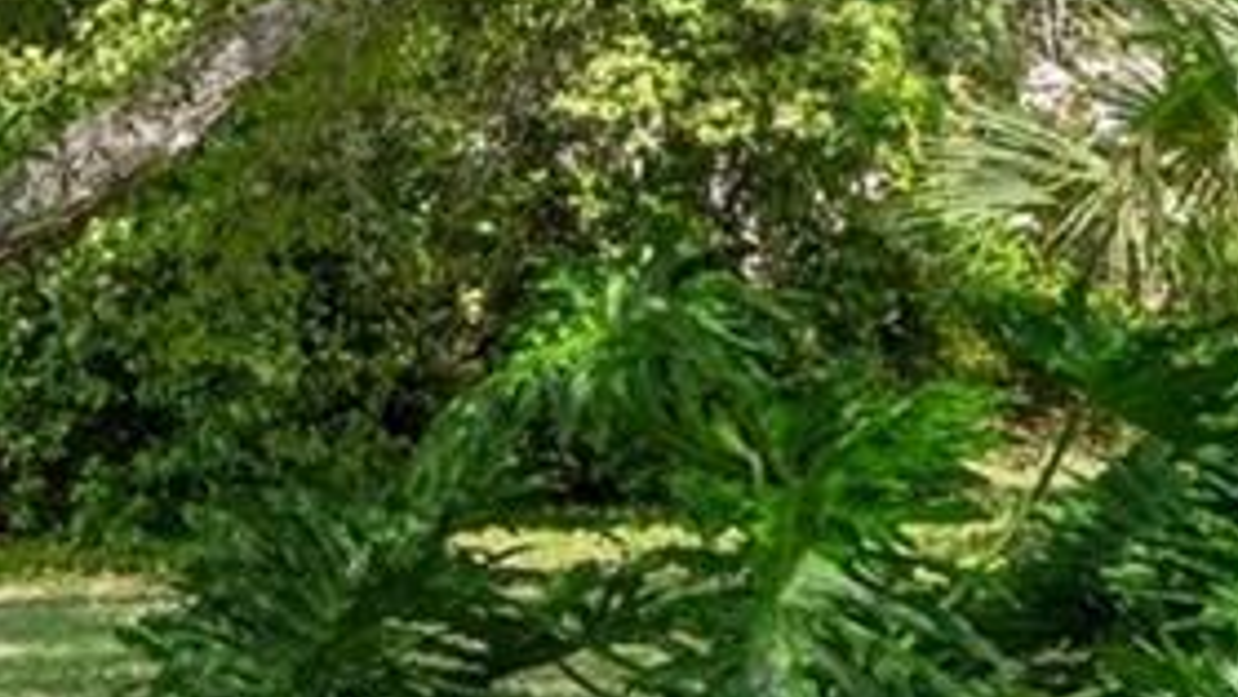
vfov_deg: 10.3
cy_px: 169
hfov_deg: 14.4
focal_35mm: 117
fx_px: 3841
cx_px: -1429
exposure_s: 1/90
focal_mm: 13
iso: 250
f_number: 8
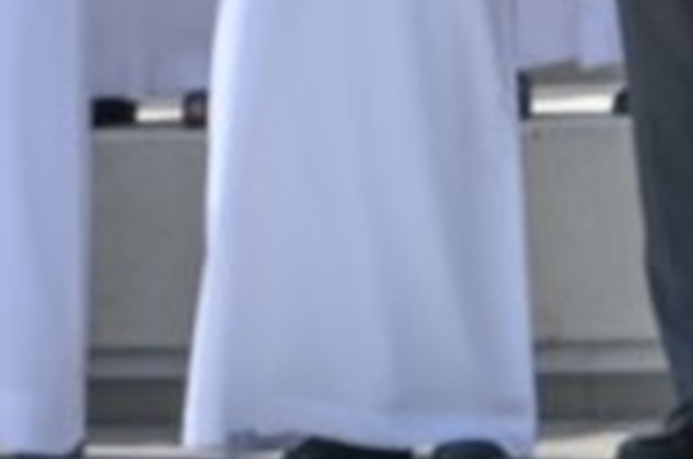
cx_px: 207
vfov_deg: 2.5
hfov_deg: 3.8
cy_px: -382
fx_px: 10373
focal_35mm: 540
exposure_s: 1/800
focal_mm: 72
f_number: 11
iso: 400
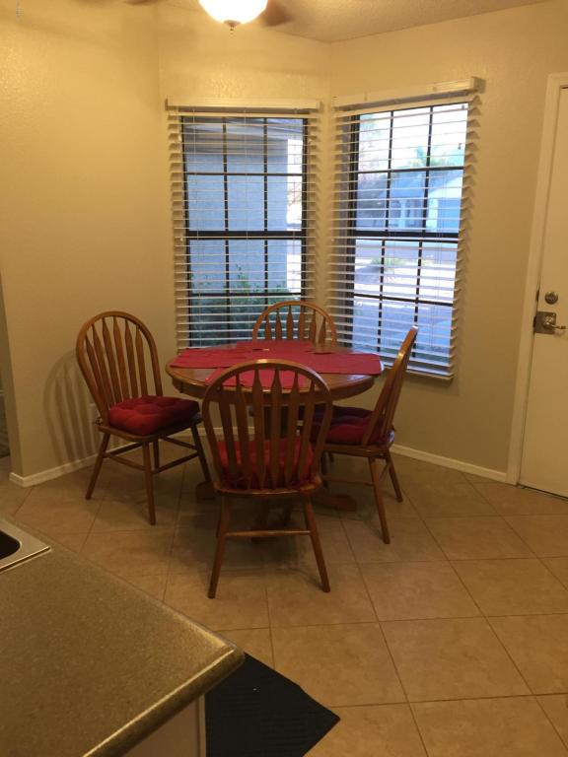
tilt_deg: -15.9
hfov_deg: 48.2
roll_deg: +1.0
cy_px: 378
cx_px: 284
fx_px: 634
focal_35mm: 29
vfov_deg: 61.7
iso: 100
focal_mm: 4.15
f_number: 2.2
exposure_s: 1/30
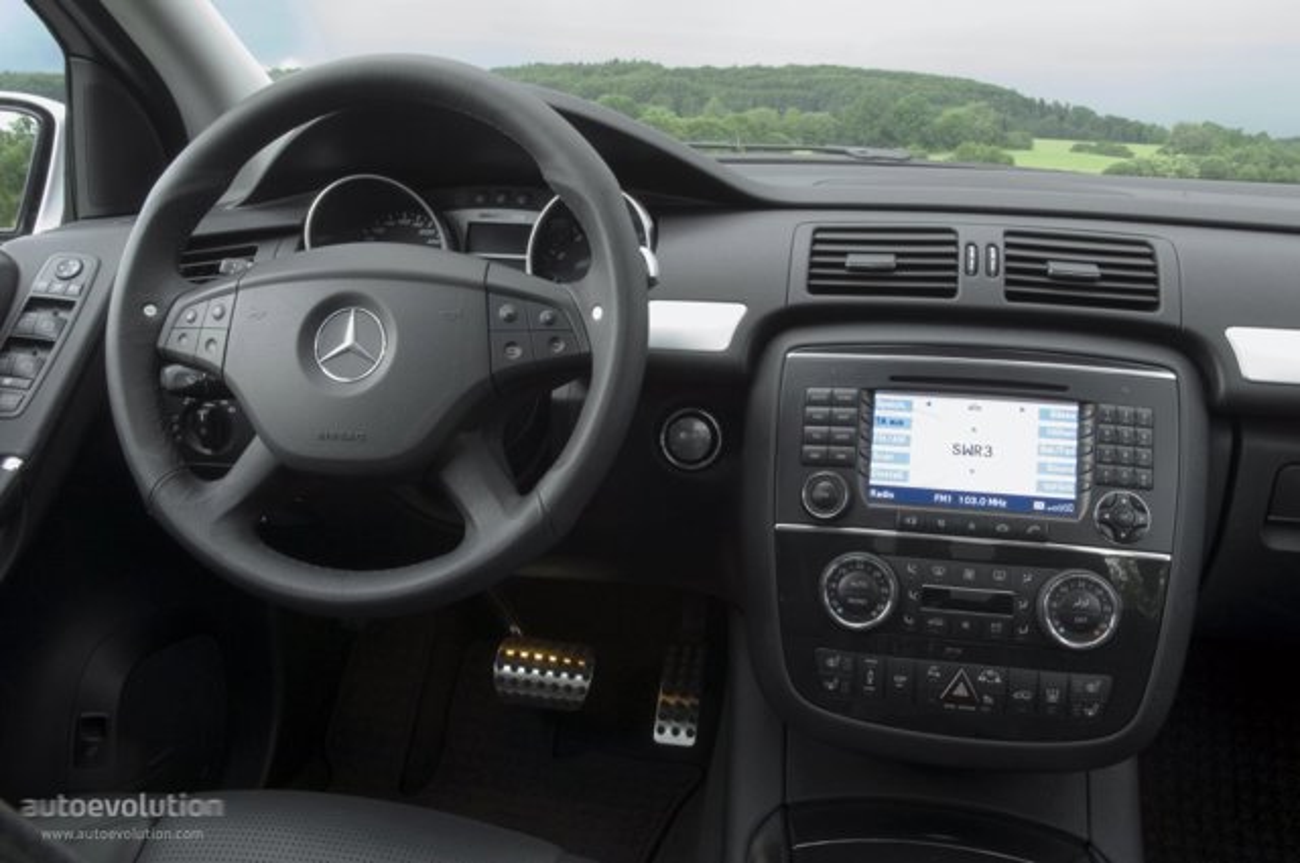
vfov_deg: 43.5
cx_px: 650
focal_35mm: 30
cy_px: 432
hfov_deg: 62.0
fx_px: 1082
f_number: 20
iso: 100
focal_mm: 20
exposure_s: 4
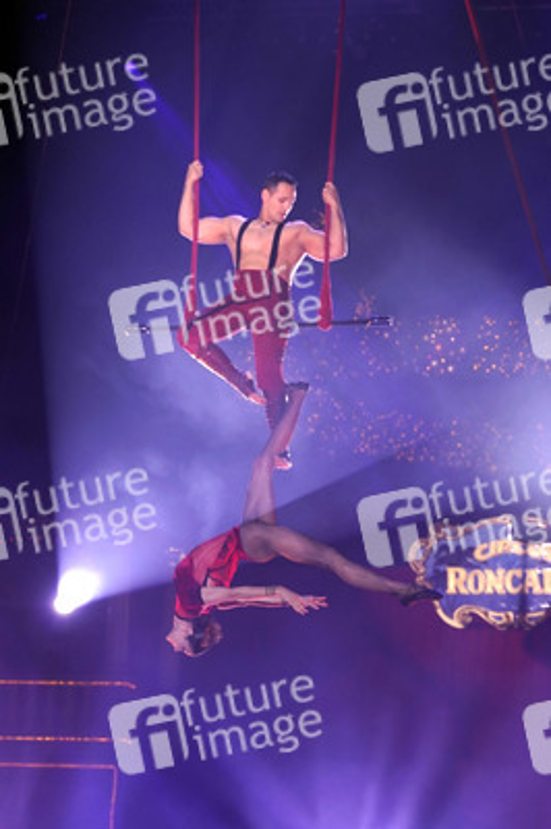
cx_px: 276
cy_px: 414
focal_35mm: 75
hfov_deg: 18.2
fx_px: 1725
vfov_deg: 27.0
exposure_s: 1/500
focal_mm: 75
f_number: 3.5
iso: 1000
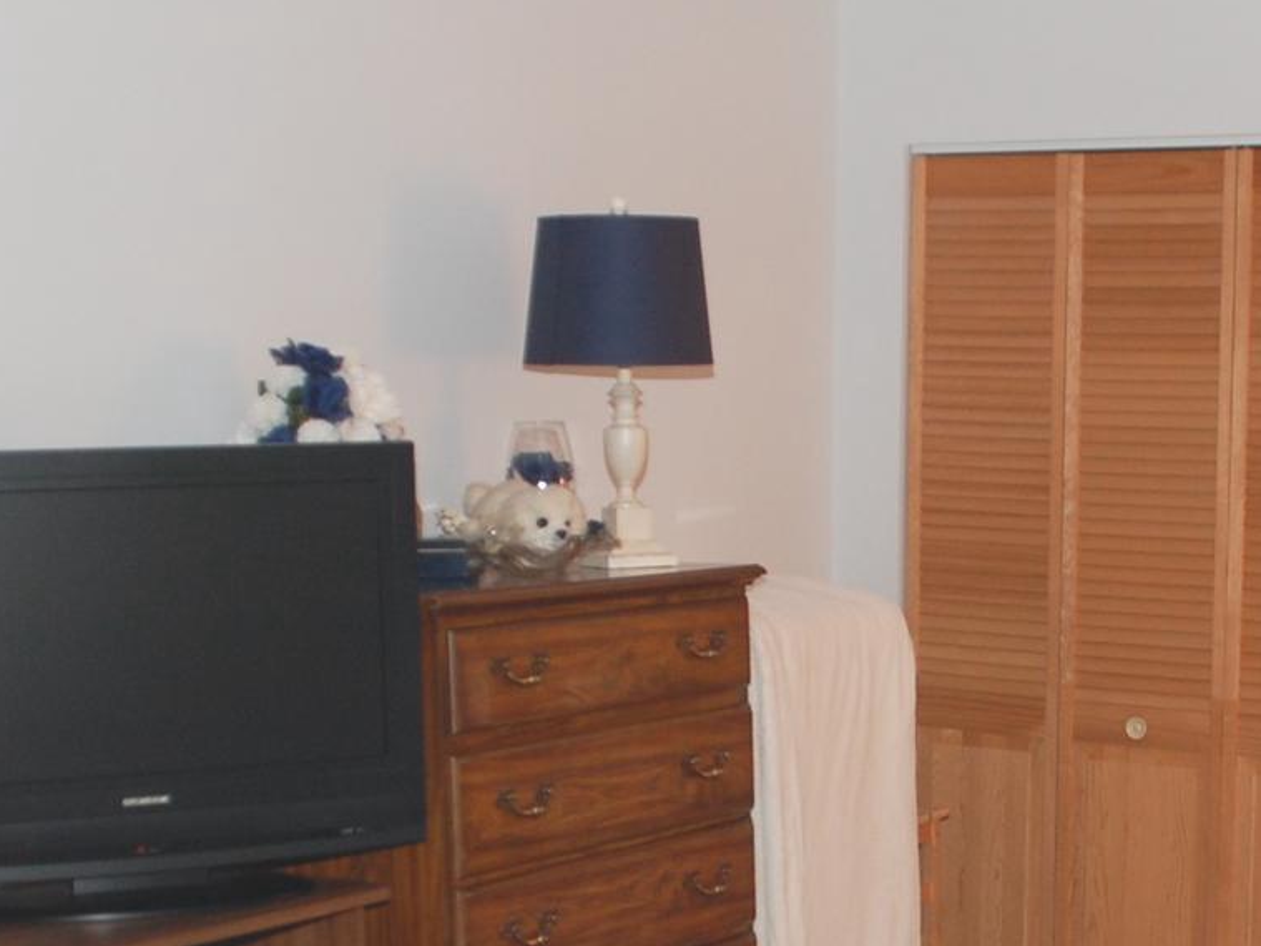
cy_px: 644
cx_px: 895
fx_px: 2550
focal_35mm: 70
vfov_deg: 20.9
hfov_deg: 27.5
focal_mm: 18
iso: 400
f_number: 4
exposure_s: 1/60
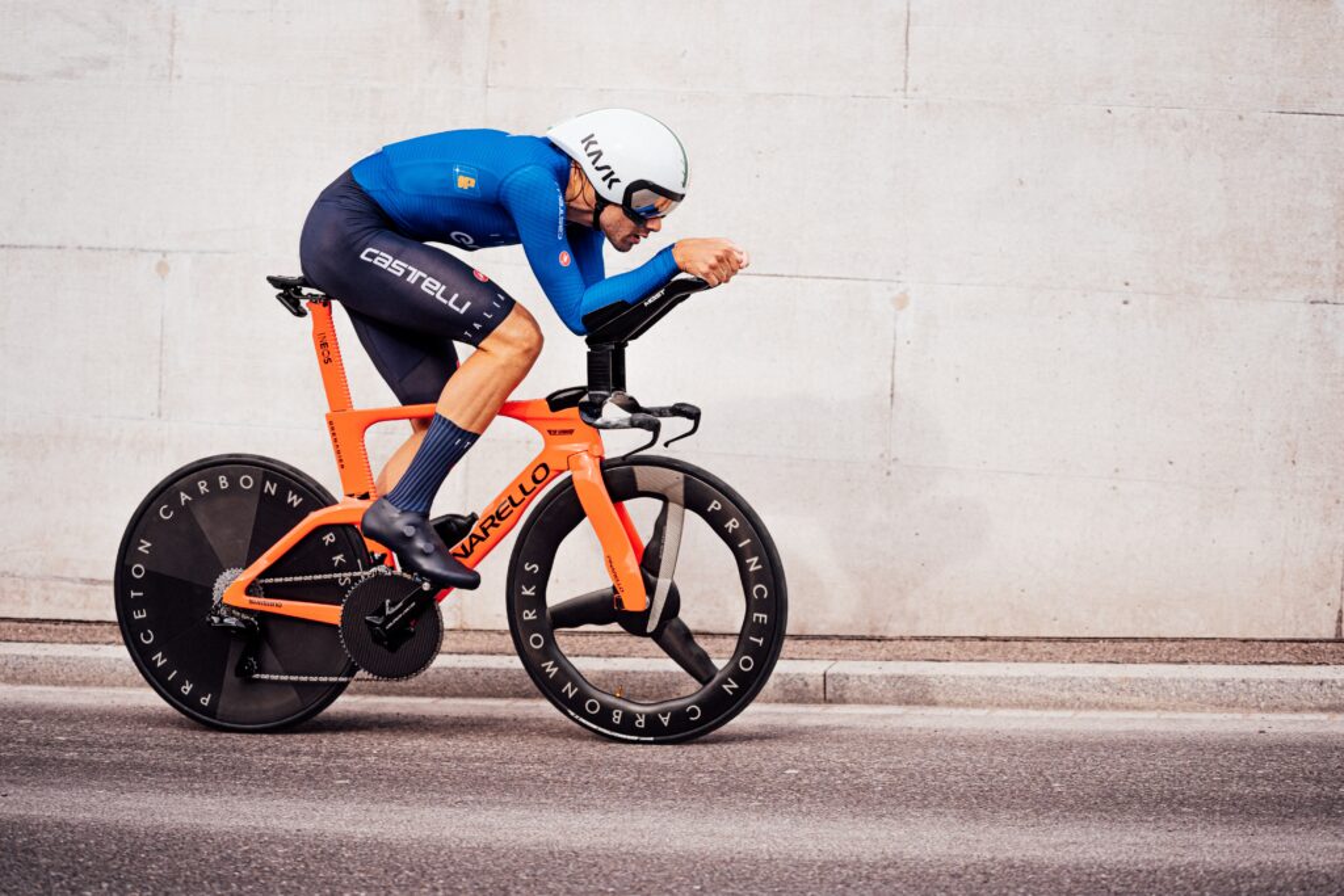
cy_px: 448
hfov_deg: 28.8
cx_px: 672
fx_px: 2614
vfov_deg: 19.5
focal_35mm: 70
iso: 640
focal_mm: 70
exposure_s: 1/2500
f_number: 2.8
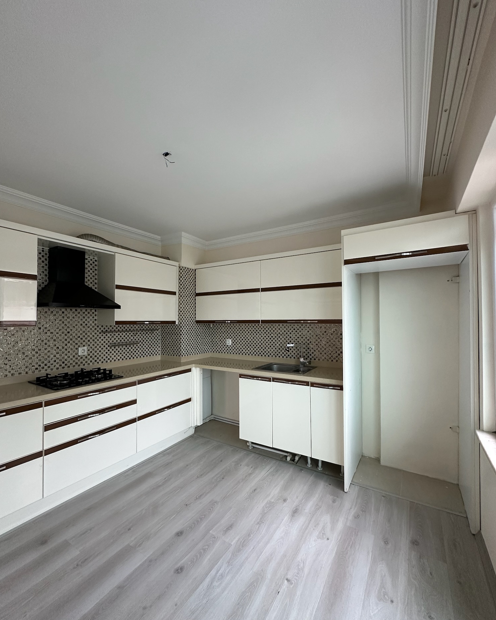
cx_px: 242
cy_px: 316
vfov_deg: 96.8
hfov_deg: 84.0
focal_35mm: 15
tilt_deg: +1.8
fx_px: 275
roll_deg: -1.0
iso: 200
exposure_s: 1/99
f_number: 2.2
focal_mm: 2.22
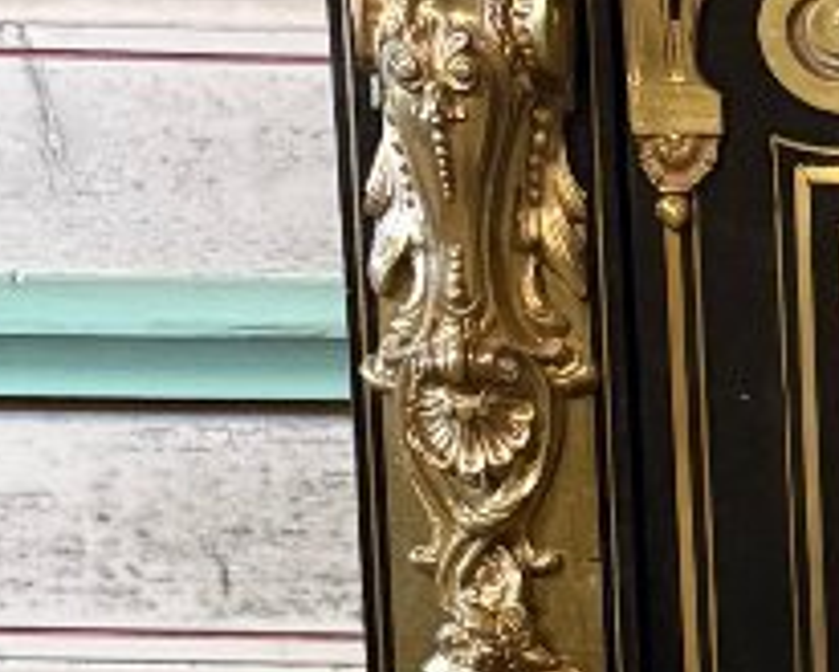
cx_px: 1768
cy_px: 1051
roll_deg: -0.7
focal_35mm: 148
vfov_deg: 10.1
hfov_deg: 11.5
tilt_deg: -8.2
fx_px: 3677
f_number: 1.6
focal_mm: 5.96
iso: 640
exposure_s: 1/25
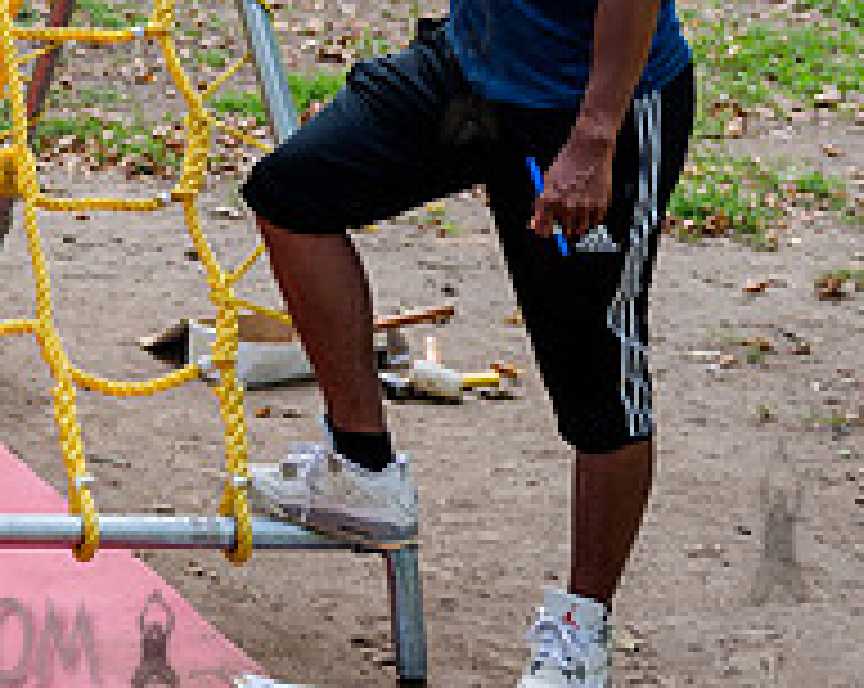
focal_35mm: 110
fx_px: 2809
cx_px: -474
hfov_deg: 15.9
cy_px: -336
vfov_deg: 13.2
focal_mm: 31
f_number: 3.2
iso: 200
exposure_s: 1/200
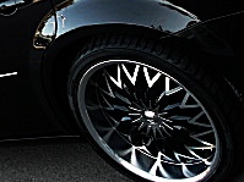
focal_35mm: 116
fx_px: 817
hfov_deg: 17.0
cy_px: -51
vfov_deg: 12.4
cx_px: 97
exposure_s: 1/100
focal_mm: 6.3
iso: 50
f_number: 2.8
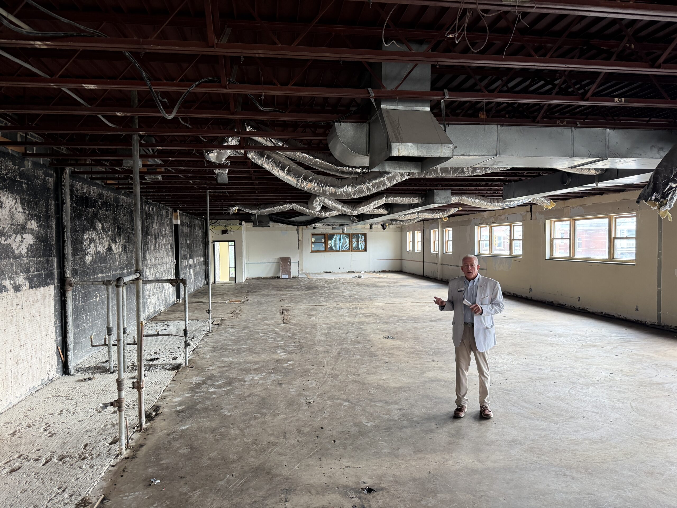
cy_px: 254
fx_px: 469
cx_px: 338
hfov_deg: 71.6
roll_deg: +1.0
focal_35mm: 24
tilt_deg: -2.9
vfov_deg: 56.8
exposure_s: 1/70
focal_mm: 6.76
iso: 200
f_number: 1.78
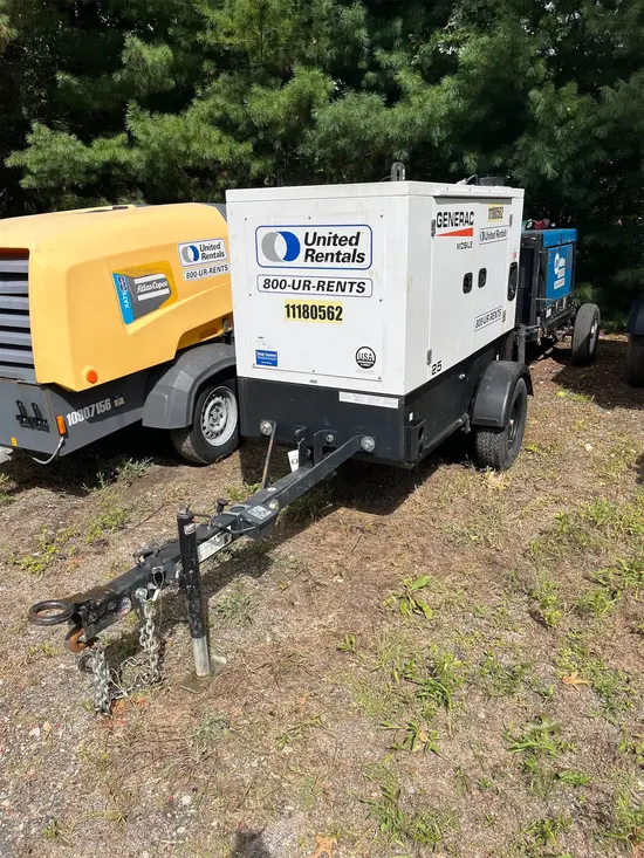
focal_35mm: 26
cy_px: 429
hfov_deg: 53.1
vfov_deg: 67.3
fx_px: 645
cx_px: 322
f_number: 1.6
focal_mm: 5.1
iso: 50
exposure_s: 1/5319
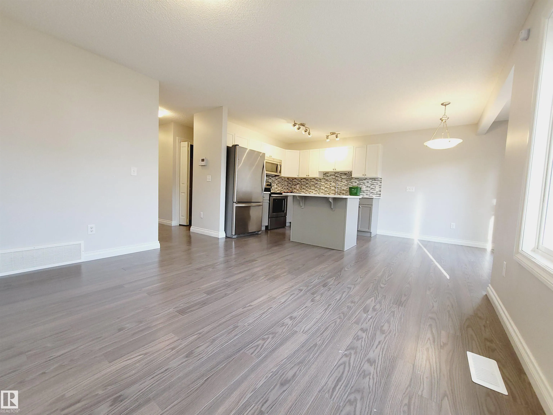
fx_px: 208
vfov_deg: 89.9
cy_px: 208
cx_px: 276
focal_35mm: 13
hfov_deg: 106.2
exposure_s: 1/60
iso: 100
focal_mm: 2.2
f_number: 2.2
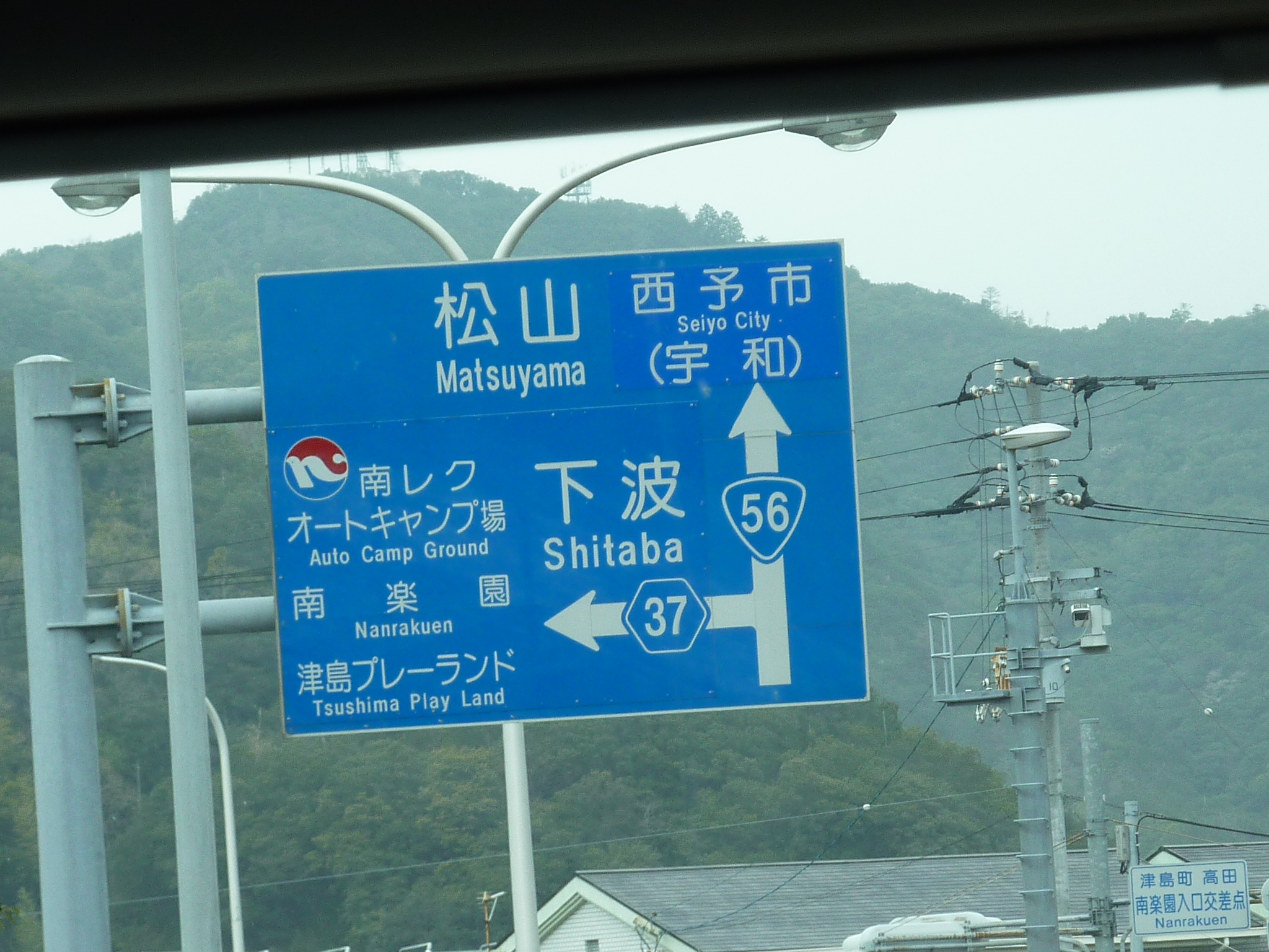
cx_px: 634
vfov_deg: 6.9
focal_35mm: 214
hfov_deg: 9.2
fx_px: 7845
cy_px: 476
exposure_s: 1/200
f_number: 4.4
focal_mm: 19.5
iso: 80
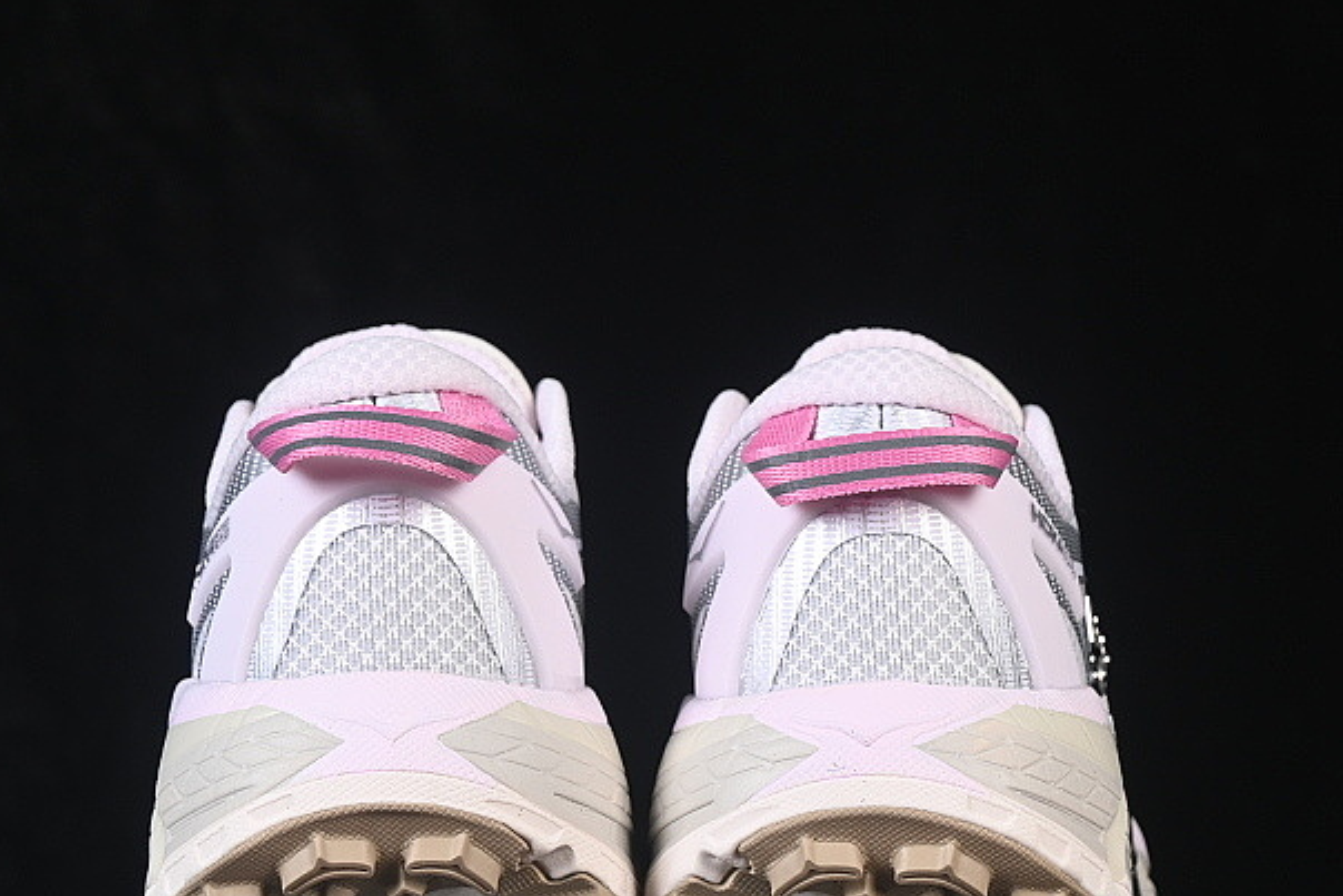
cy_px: 458
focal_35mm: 134
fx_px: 5000
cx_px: 676
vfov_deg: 10.2
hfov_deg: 15.3
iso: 160
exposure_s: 1/80
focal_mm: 50
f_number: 8
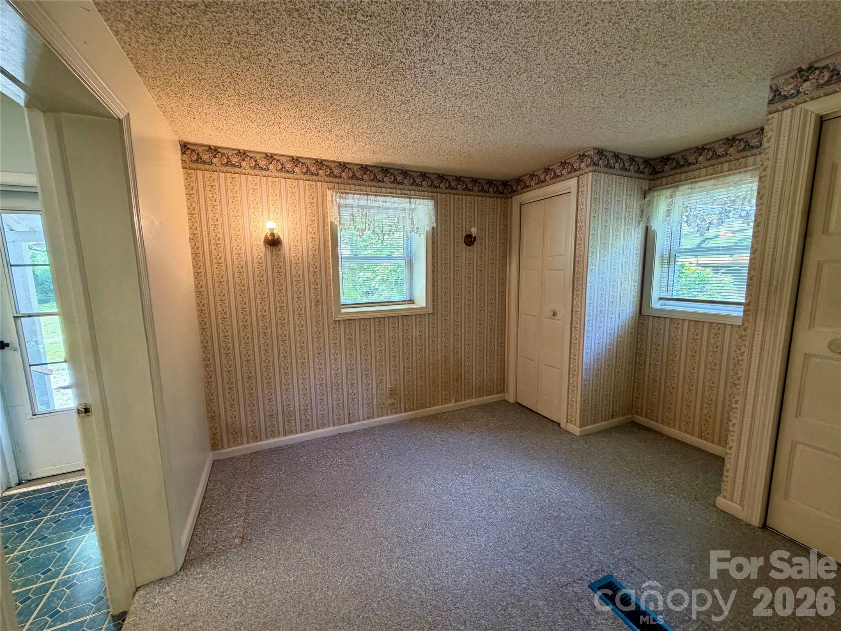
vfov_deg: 85.7
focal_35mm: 14
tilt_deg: -9.1
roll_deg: +1.1
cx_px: 420
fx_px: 340
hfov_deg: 102.1
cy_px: 316
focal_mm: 2.22
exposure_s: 1/60
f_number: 2.2
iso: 200
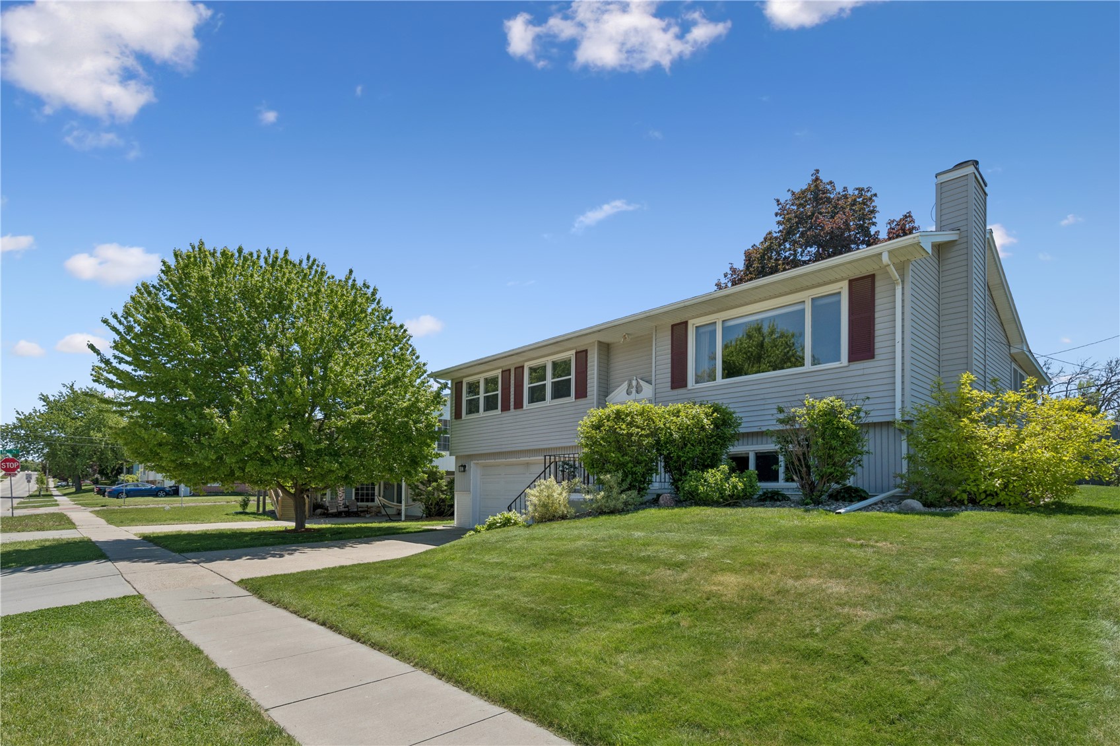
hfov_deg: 93.3
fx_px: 529
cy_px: 373
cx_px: 560
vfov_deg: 70.4
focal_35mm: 17
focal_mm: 17
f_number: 8
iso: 400
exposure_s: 1/1000
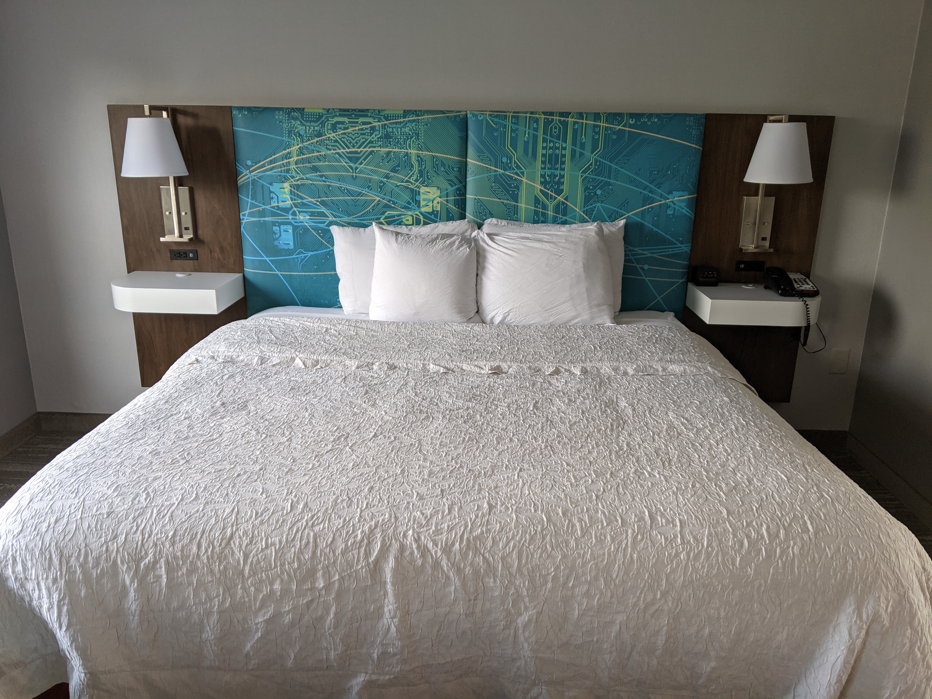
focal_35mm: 27
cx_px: 466
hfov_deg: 65.3
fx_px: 727
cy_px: 350
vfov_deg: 51.4
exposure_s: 1/120
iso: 92
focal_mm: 4.44
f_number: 1.8
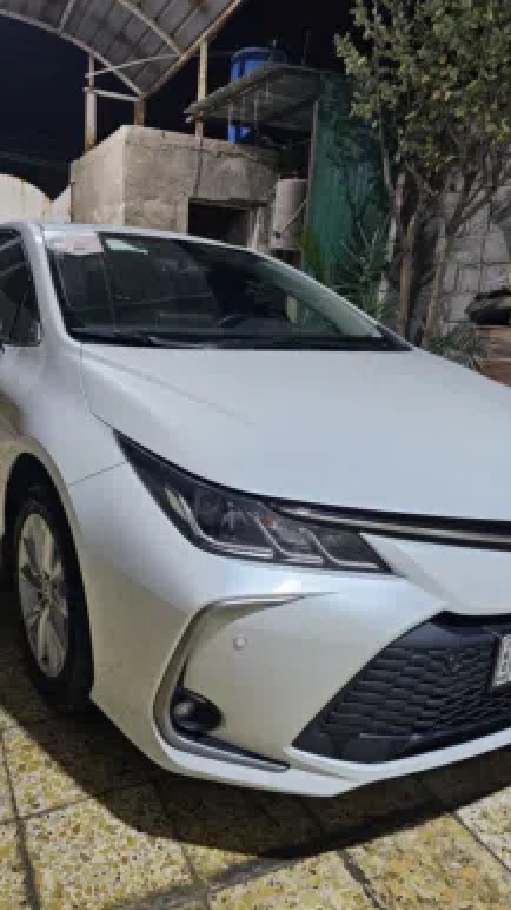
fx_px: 627
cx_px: 184
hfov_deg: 43.9
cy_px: 450
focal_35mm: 26
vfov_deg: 71.9
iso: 800
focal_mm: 6.3
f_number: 1.7
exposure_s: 1/100
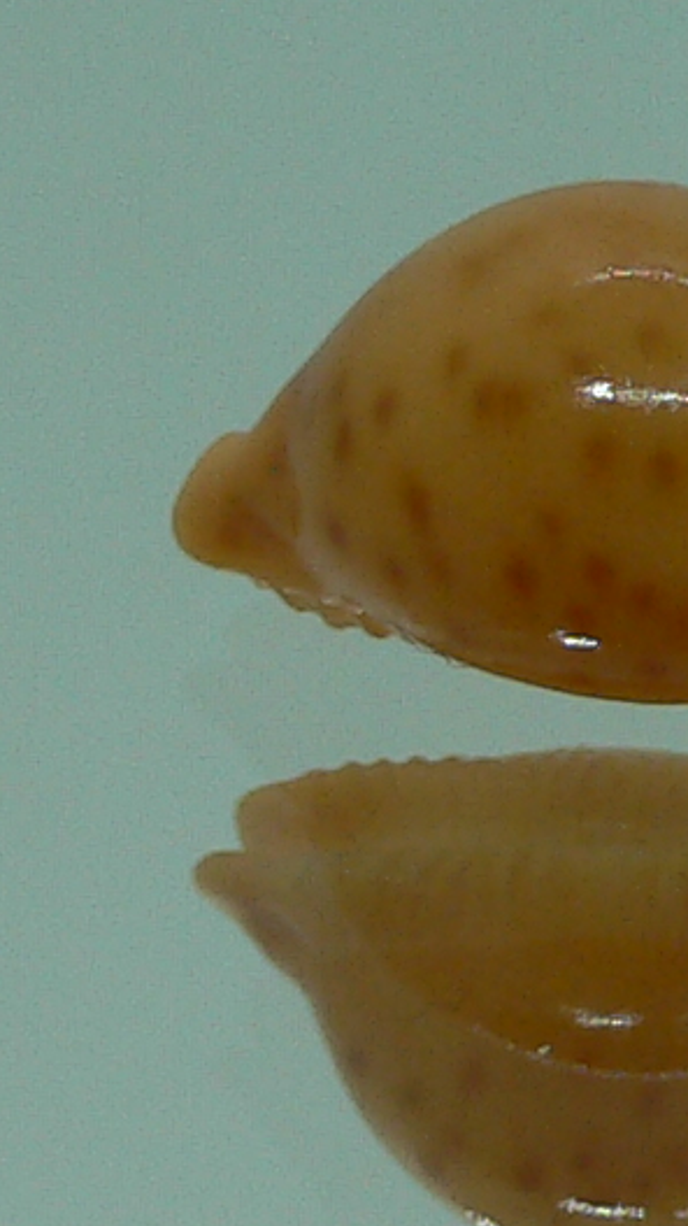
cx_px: 704
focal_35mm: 146
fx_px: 4740
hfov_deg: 8.3
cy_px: 607
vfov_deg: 14.7
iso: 80
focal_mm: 4.6
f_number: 2.8
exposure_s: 1/80
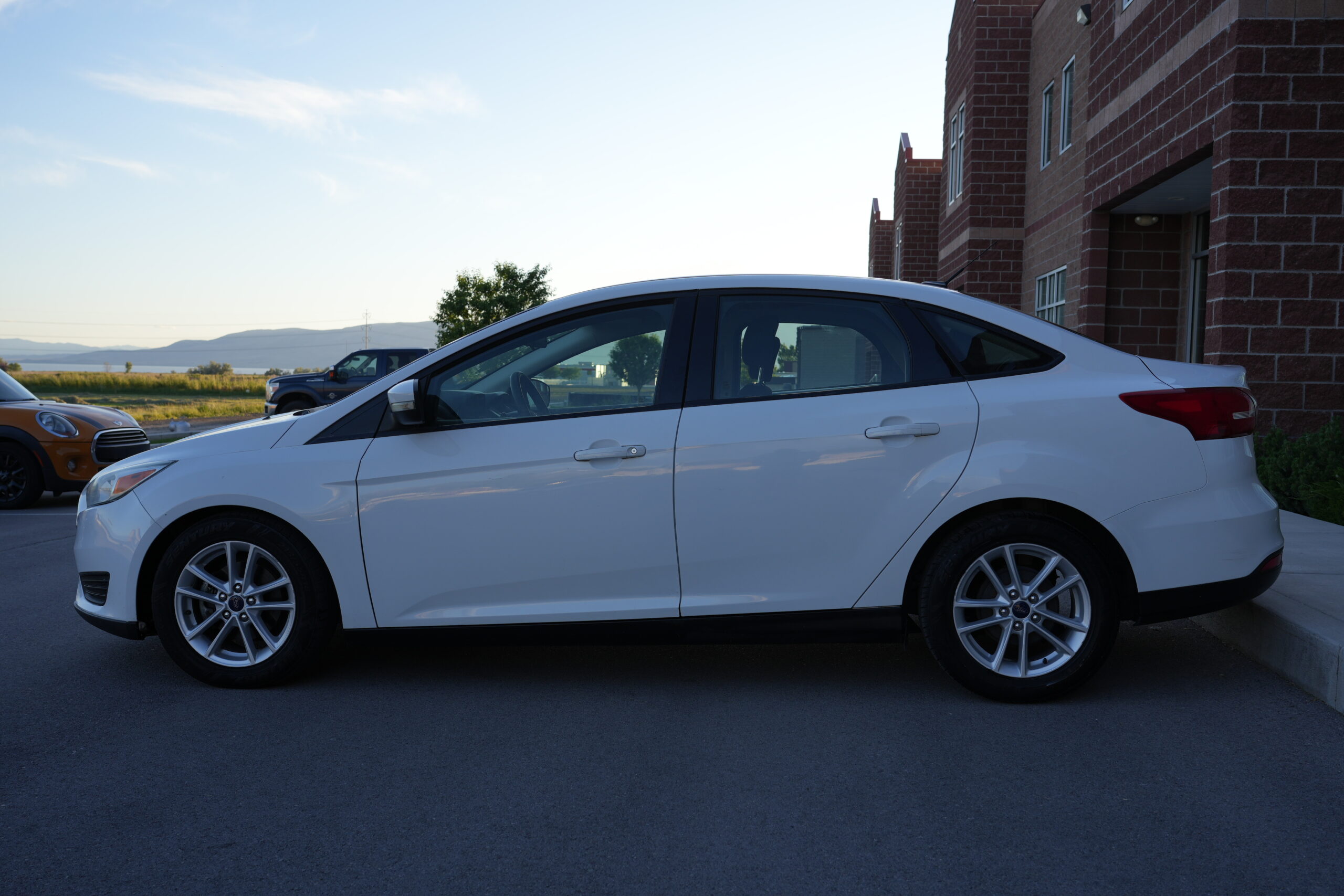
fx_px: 1307
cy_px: 448
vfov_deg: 37.9
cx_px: 672
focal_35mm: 35
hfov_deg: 54.4
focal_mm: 35
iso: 100
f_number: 5.6
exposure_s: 1/160
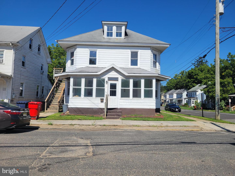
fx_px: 177
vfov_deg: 53.1
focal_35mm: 26
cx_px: 118
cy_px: 88
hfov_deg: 67.3
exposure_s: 1/3892
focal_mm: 5.4
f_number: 1.8
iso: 40
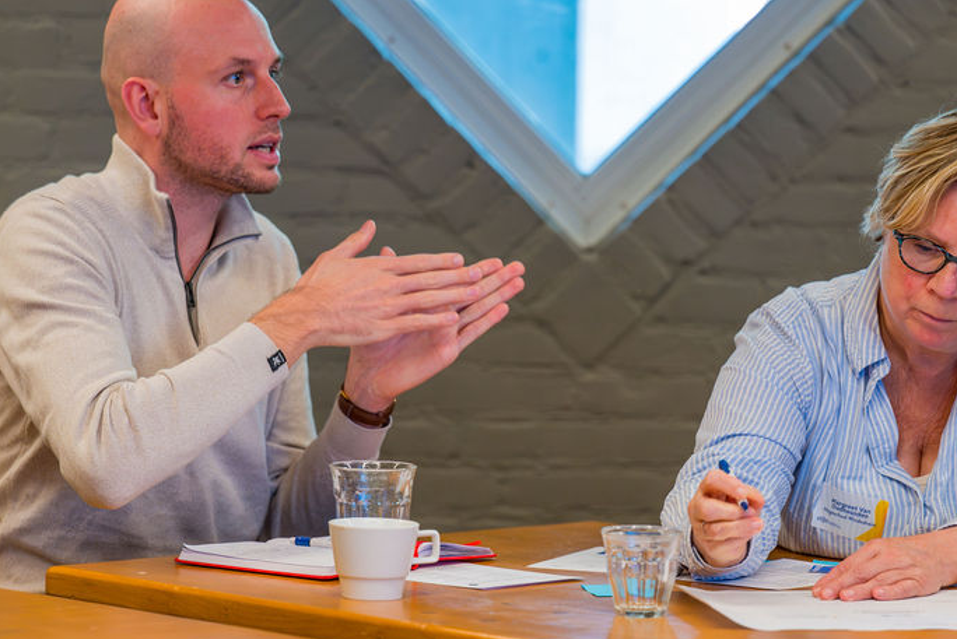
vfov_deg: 7.4
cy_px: 297
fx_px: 4974
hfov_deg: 11.0
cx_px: 534
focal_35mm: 187
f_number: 2.8
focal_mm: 125
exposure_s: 1/250
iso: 1600
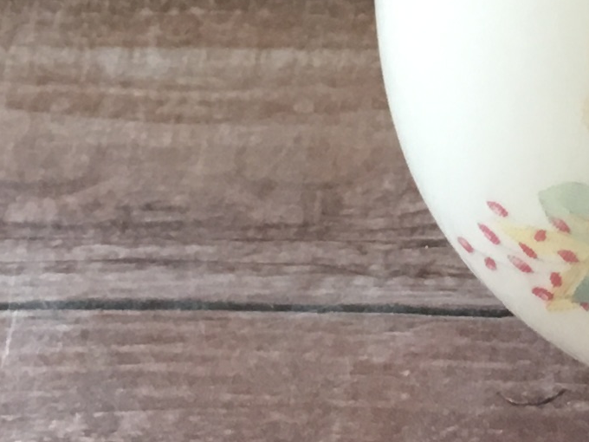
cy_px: 192
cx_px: 759
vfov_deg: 8.6
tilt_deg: -37.9
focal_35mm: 172
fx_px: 2927
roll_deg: -0.1
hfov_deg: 11.2
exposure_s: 1/30
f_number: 2.2
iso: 100
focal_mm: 4.15
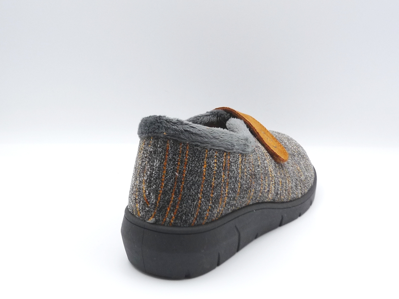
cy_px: 150
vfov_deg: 29.1
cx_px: 200
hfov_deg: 38.2
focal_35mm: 50
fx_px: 576
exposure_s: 1/160
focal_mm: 5
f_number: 4
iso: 100
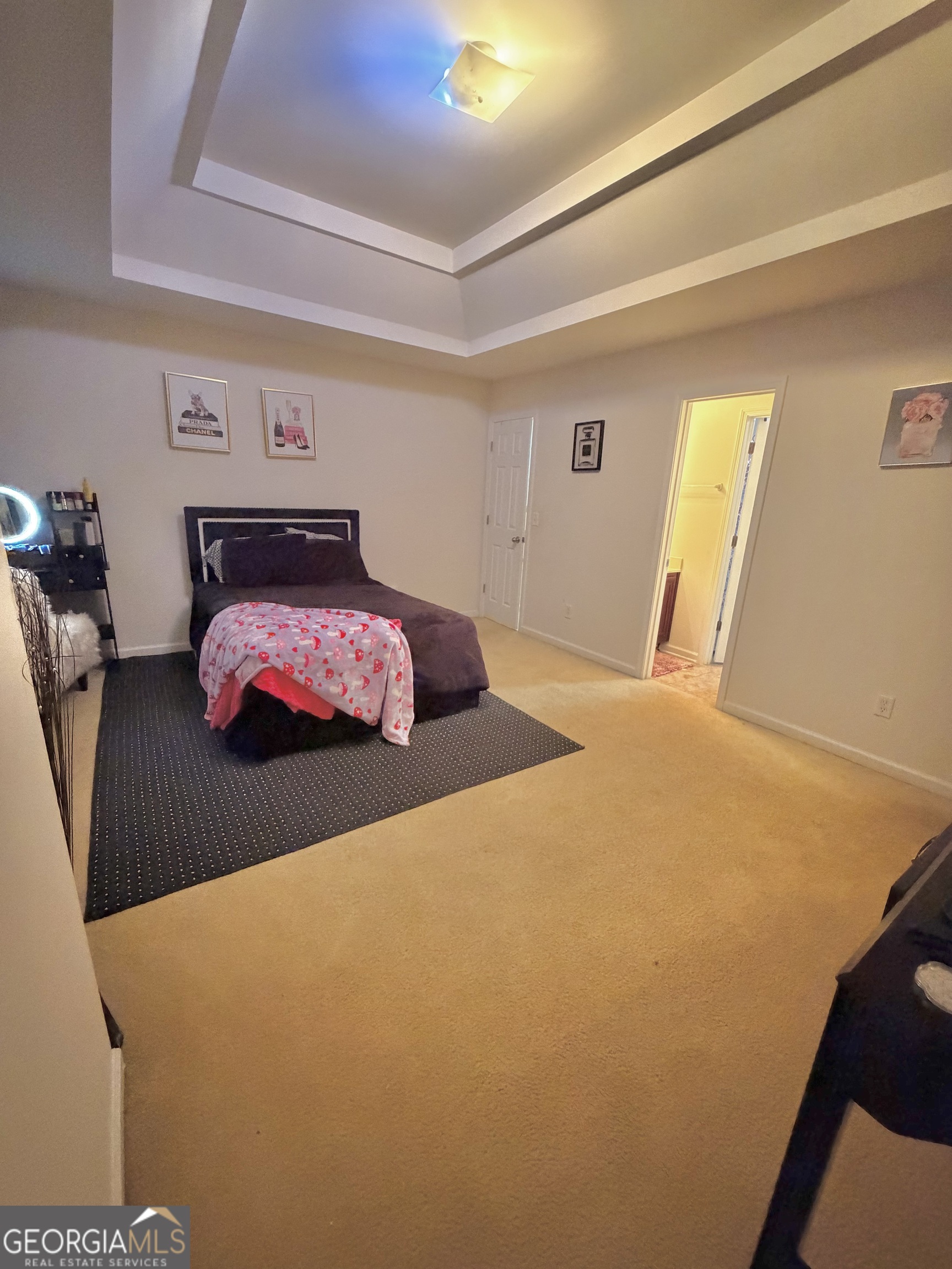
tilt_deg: -14.9
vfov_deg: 102.1
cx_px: 476
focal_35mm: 14
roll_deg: -2.9
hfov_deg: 85.7
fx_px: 513
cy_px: 634
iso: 1600
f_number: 2.2
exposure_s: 1/40
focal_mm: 2.22
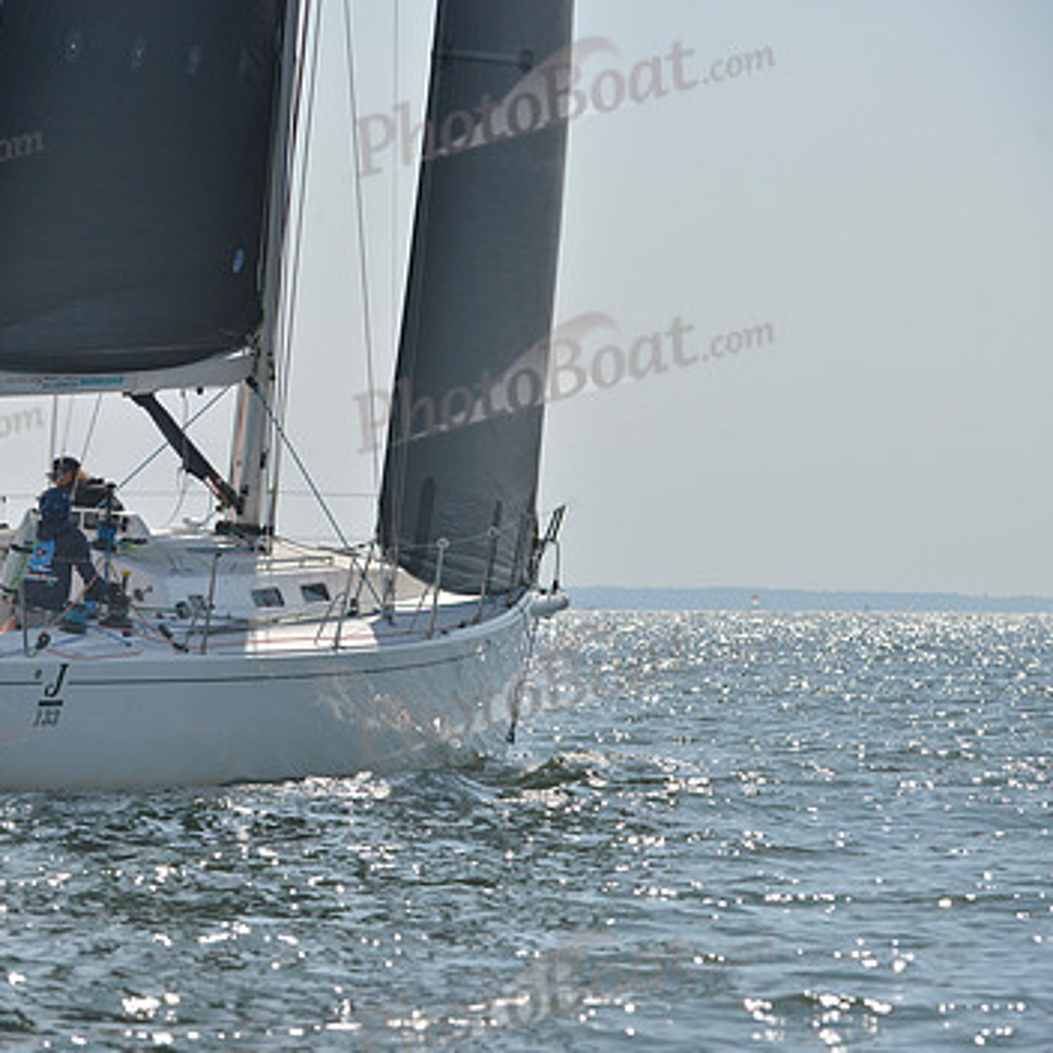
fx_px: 9636
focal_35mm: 280
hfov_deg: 6.2
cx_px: 200
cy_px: 573
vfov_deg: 6.3
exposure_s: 1/1000
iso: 280
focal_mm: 200
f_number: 9
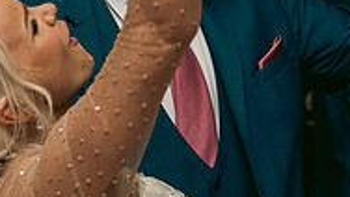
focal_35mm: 162
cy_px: 72
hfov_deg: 13.3
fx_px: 1504
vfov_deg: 7.5
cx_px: 158
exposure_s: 1/160
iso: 800
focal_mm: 50
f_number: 3.5
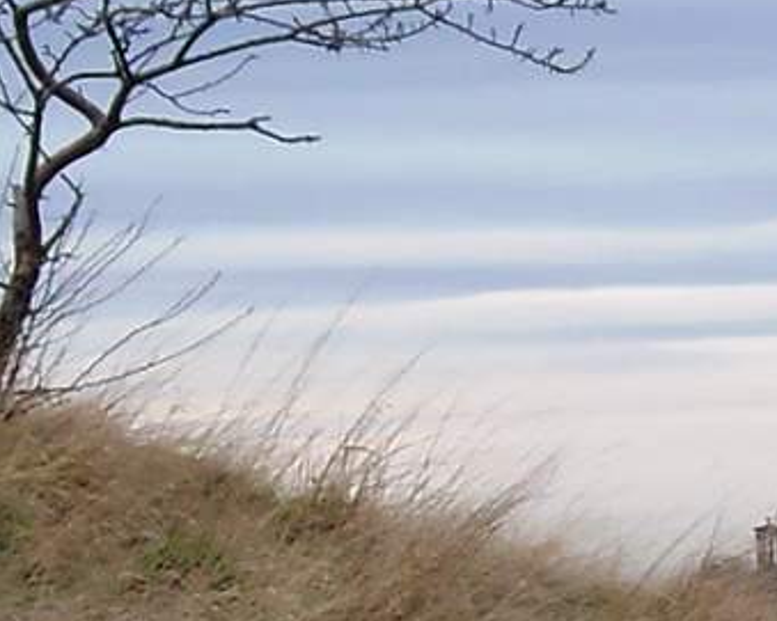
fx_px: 5242
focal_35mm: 228
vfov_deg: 6.8
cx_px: 658
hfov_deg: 8.5
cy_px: 401
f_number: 4.4
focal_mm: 18.4
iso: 500
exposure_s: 1/640
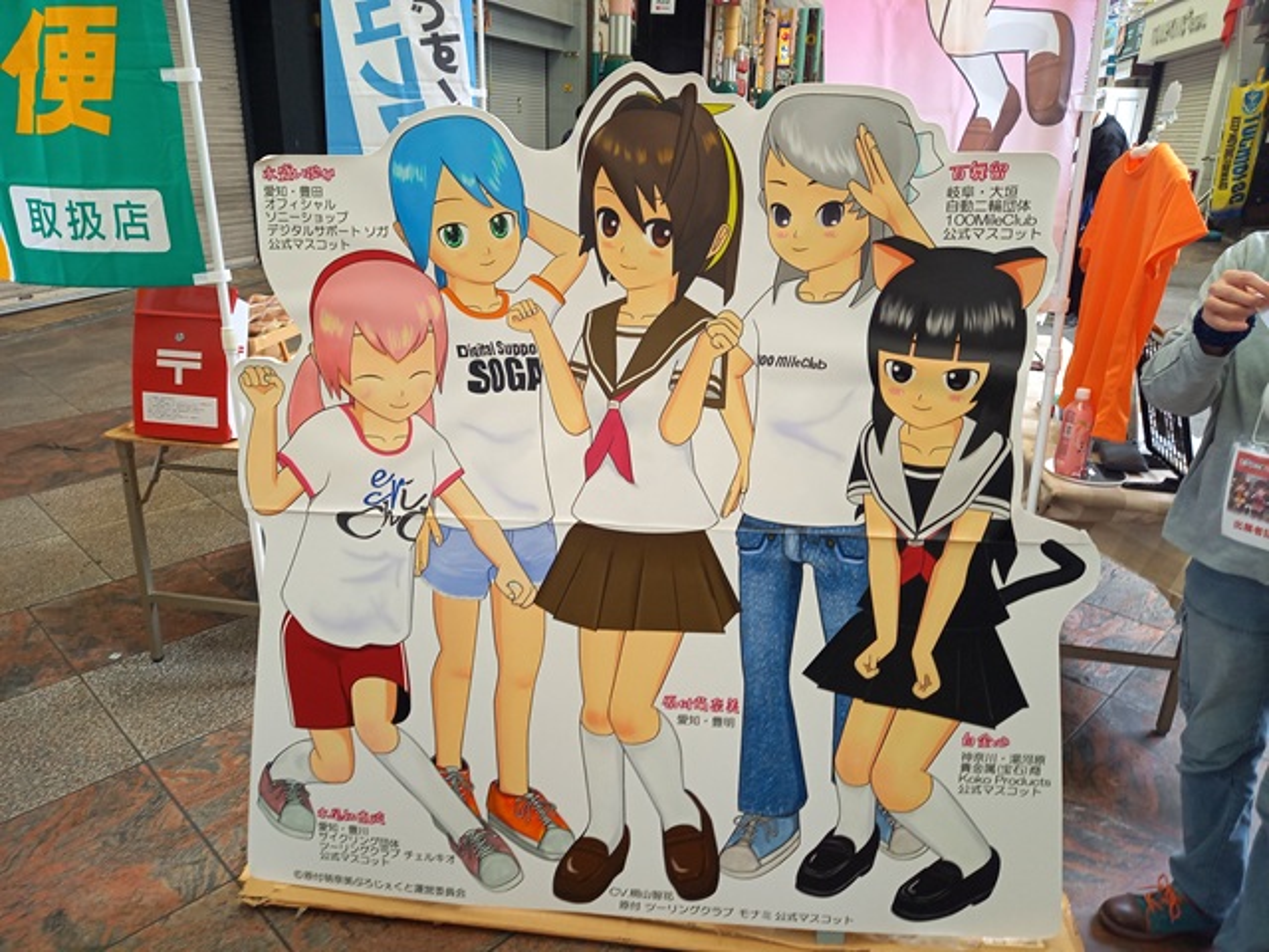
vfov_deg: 54.9
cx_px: 634
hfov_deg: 69.4
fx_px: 916
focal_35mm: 25
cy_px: 476
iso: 125
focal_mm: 4.65
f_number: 1.8
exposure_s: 1/60
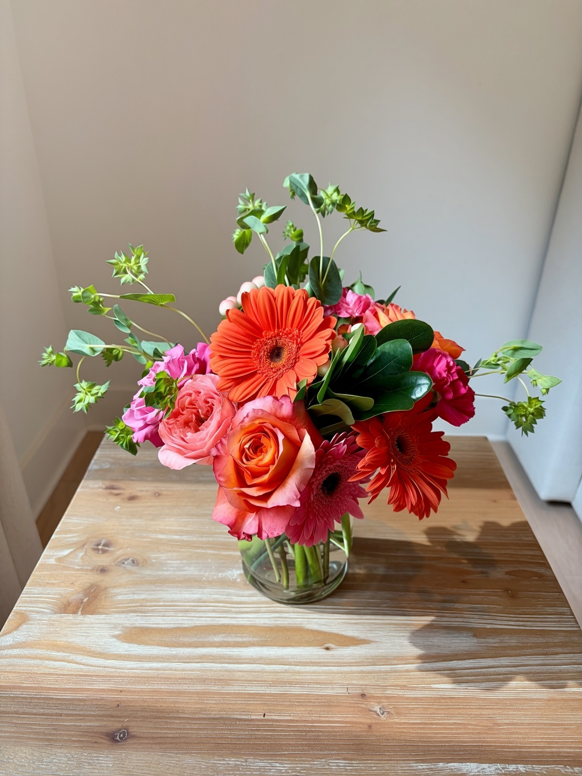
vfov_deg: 67.3
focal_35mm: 26
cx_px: 291
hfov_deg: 53.1
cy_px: 388
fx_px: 583
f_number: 1.6
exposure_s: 1/120
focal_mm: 5.96
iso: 80
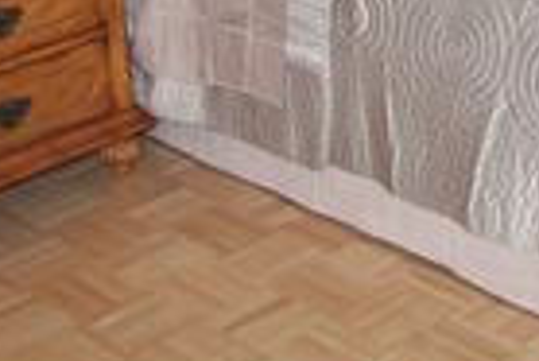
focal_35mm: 99
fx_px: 1484
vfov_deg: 13.4
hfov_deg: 20.4
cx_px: 434
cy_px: -101
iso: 100
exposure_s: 1/30
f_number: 2.8
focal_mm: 6
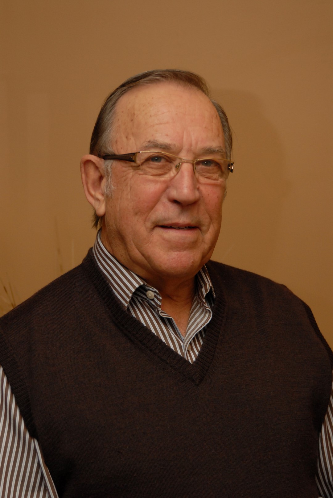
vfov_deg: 26.0
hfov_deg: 17.5
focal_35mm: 78
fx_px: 1079
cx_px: 166
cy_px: 249
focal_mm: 52
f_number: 5
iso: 500
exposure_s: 1/160
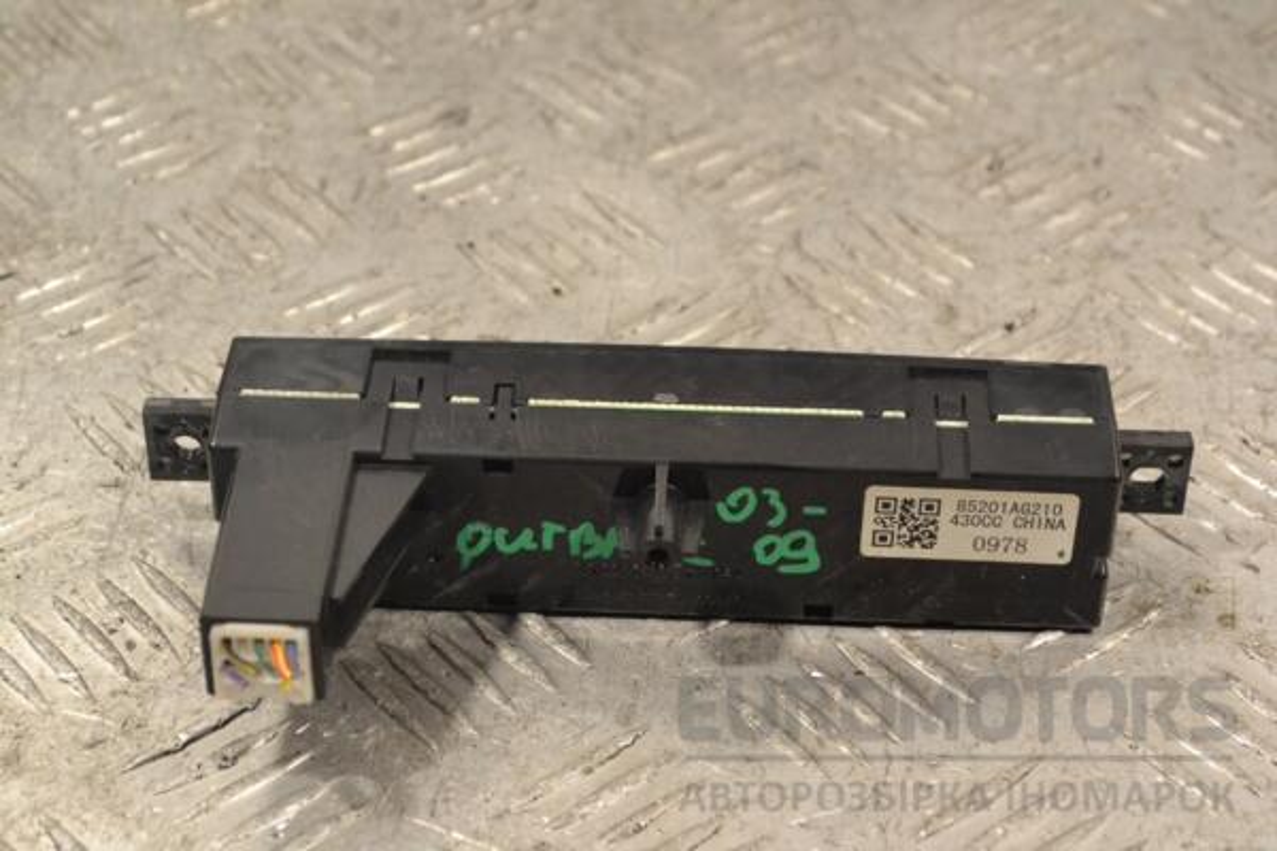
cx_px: 638
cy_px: 426
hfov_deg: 24.6
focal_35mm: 82
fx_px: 2926
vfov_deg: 16.6
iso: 3200
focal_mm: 55
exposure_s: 1/320
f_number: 9
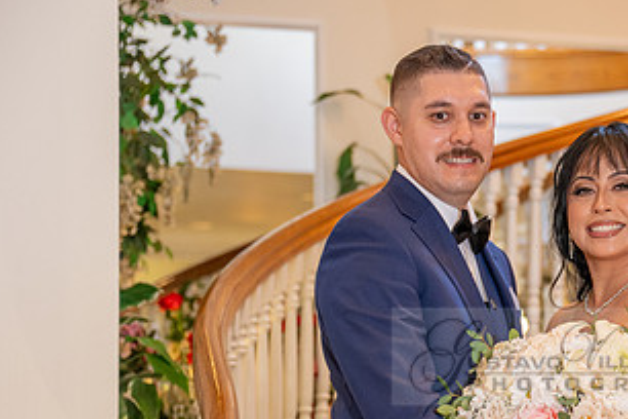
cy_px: 356
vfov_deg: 13.1
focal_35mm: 104
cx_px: 571
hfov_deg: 19.3
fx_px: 1814
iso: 1000
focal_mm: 54
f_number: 2.8
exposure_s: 1/100
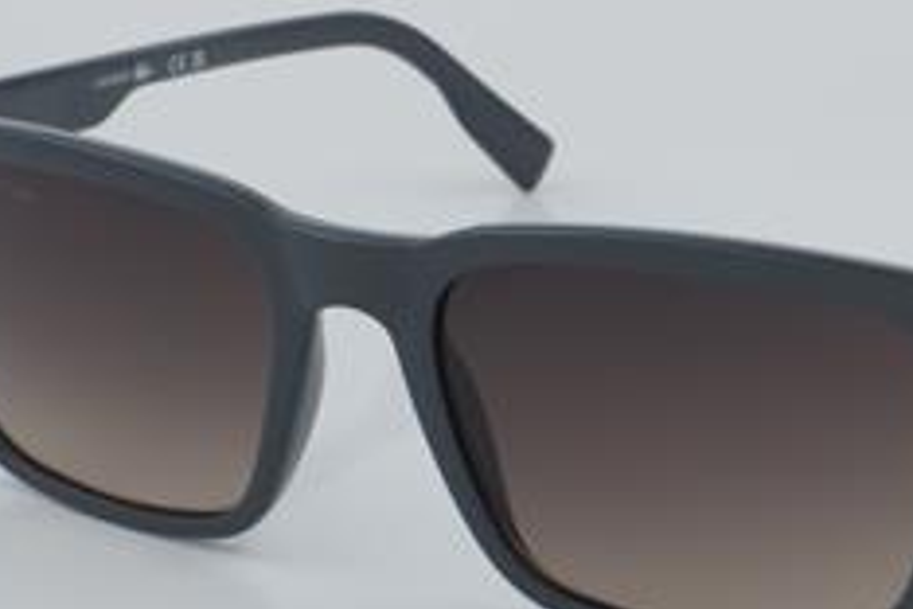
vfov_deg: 10.7
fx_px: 3246
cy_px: 386
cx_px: 605
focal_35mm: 128
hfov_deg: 16.0
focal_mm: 50
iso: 100
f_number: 32
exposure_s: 1/4
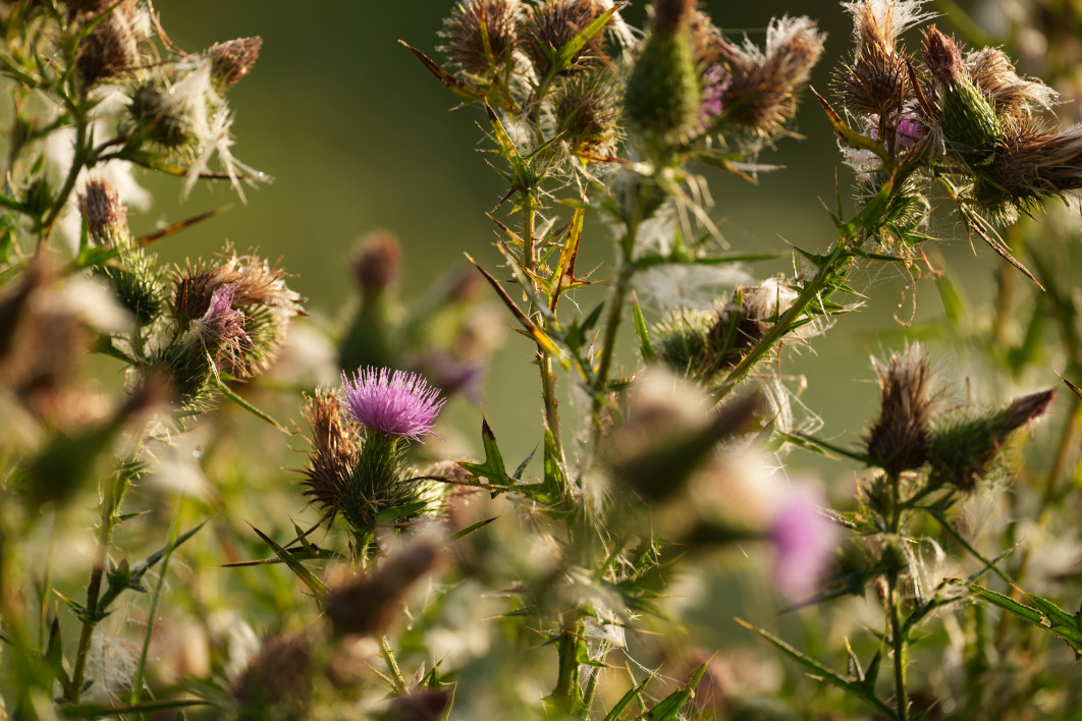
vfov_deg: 3.4
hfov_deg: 5.2
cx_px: 541
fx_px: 12021
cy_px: 360
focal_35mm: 400
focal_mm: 400
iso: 200
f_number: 4.5
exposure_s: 1/400
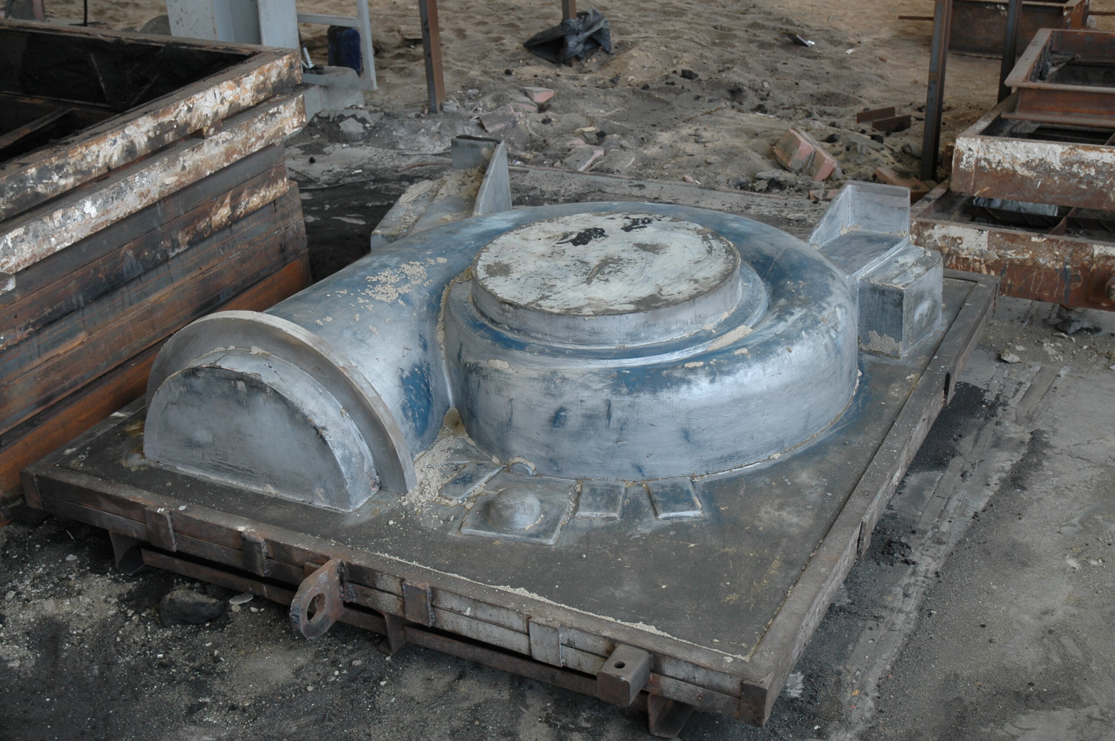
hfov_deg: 42.4
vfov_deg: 28.9
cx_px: 558
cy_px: 370
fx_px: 1439
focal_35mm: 46
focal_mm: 31
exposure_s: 1/125
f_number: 4
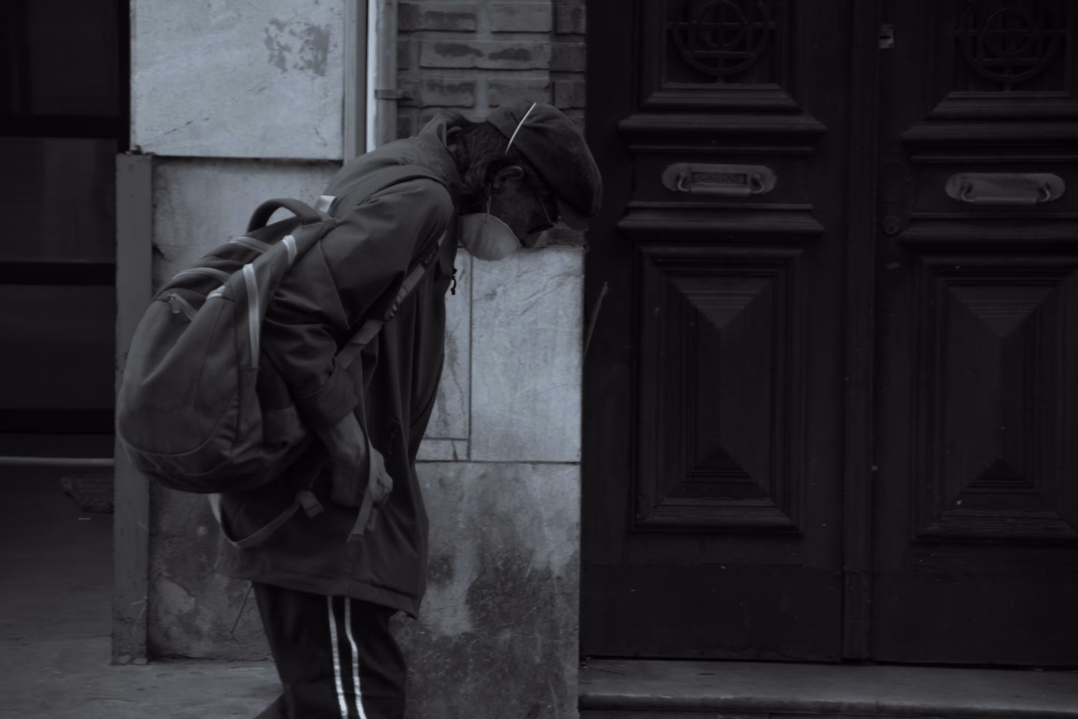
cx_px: 539
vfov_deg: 9.1
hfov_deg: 13.7
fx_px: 4491
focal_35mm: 150
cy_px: 360
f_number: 6.3
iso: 800
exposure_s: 1/250
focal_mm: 100
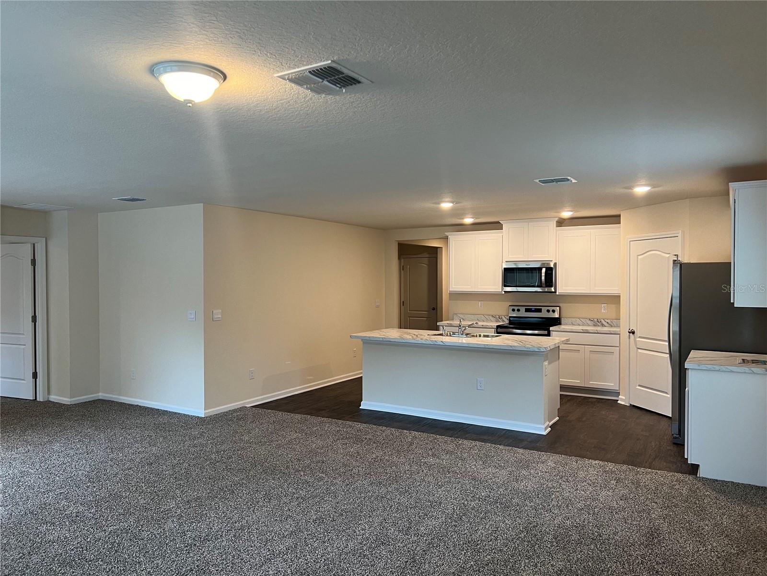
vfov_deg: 53.1
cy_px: 288
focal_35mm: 26
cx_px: 384
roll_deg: +0.4
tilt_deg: -0.7
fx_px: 576
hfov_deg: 67.3
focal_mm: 5.7
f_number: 1.5
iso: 100
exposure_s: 1/60
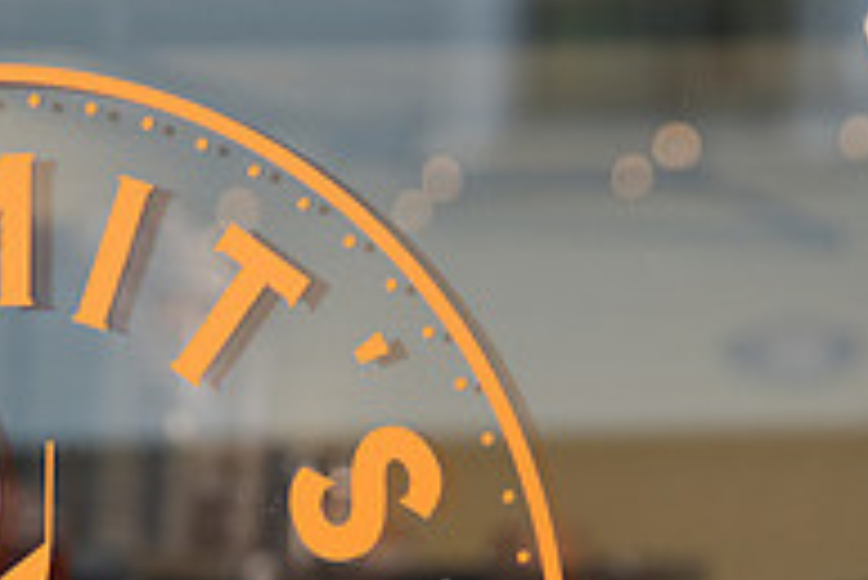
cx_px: 36
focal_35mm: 271
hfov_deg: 7.6
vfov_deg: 5.1
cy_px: 618
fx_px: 6539
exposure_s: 1/200
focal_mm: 90
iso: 640
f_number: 4.5
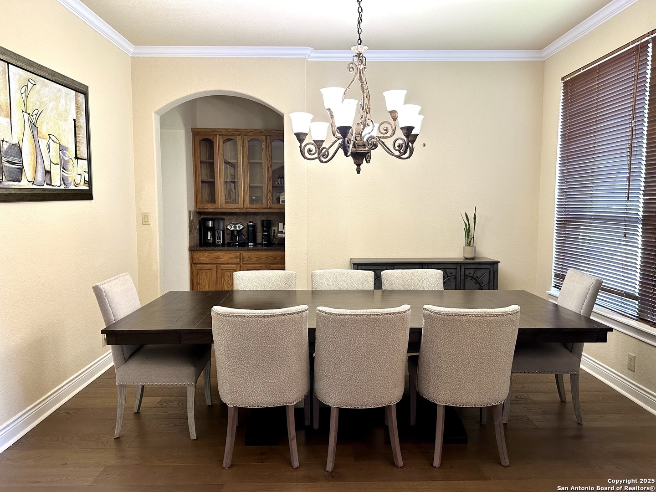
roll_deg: -0.2
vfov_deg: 56.8
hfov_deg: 71.6
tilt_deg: -5.2
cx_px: 328
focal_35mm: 24
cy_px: 246
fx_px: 455
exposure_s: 1/60
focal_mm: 6.86
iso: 160
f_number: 1.78
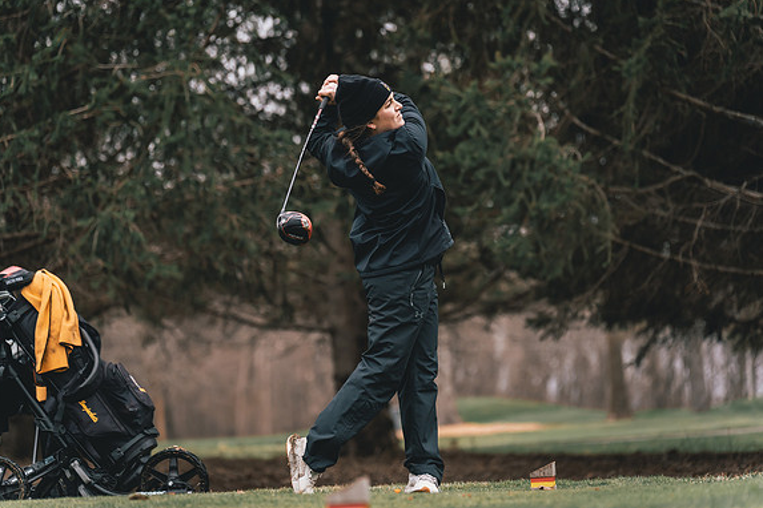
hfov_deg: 15.1
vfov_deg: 10.1
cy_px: 253
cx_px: 378
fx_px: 2882
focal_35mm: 136
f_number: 2.8
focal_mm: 126
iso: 640
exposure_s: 1/4000
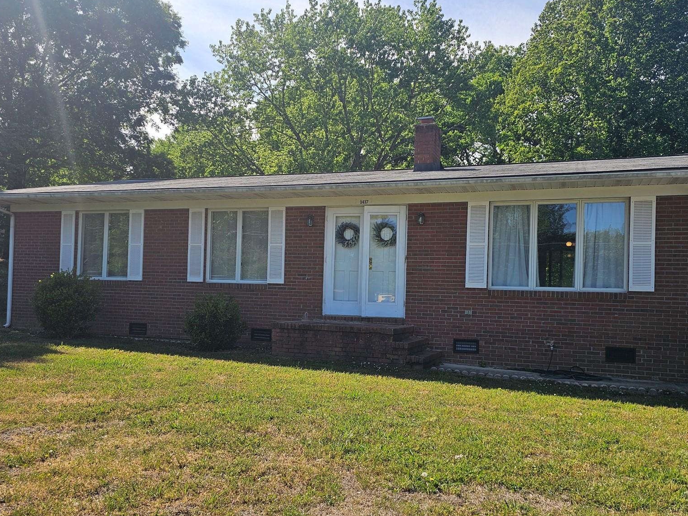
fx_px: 616
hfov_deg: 58.3
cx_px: 337
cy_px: 285
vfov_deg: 45.4
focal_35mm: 31
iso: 10
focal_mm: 6.3
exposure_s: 1/612
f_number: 1.7
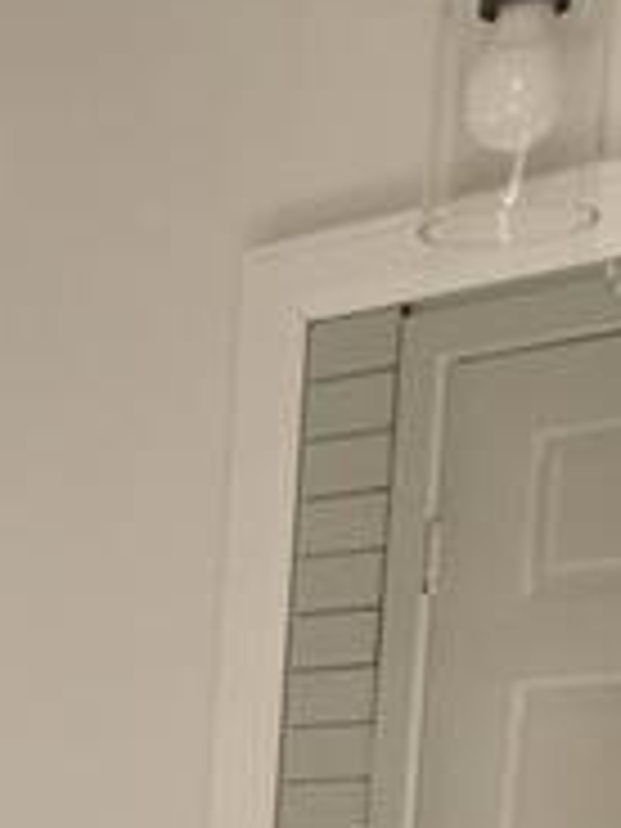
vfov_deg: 17.5
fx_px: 2296
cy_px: 1386
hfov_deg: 14.2
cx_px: -369
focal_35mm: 96
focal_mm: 5.4
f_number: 1.8
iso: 160
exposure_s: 1/120
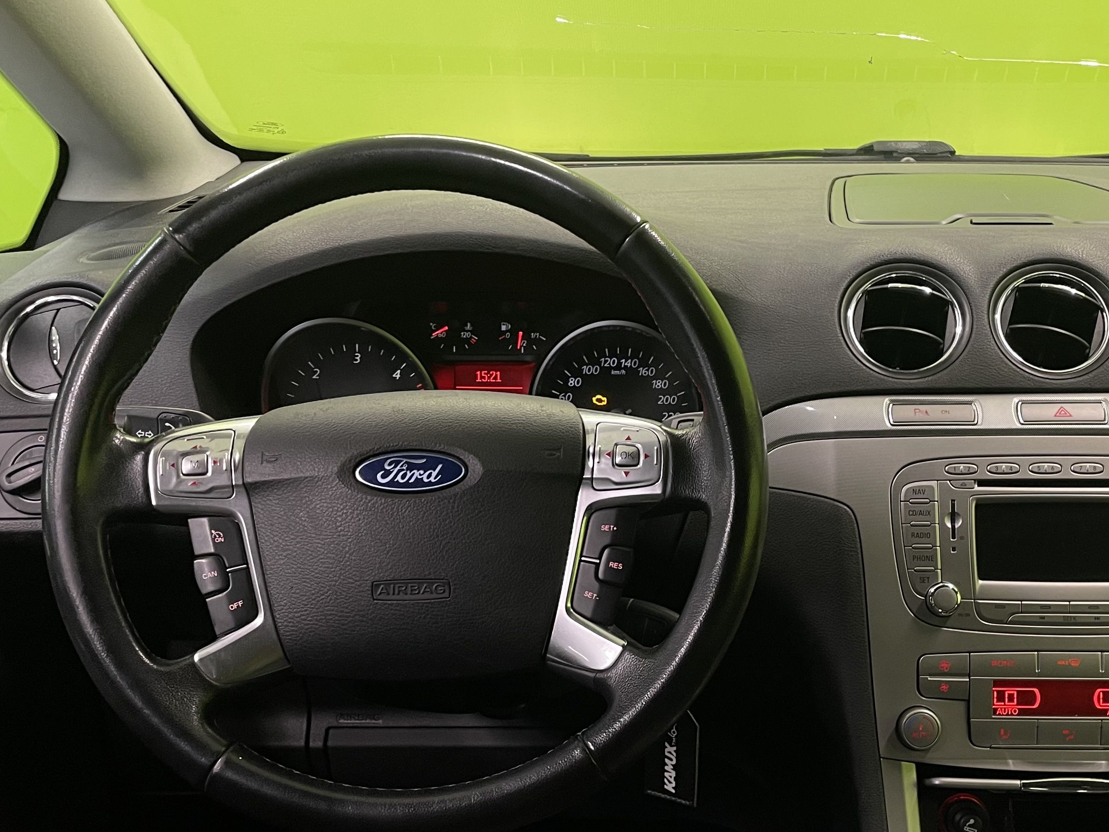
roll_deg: -0.2
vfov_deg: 33.3
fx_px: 1377
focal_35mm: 43
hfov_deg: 43.6
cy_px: 561
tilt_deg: -24.8
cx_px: 682
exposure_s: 1/50
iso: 125
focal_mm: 4.2
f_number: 1.6
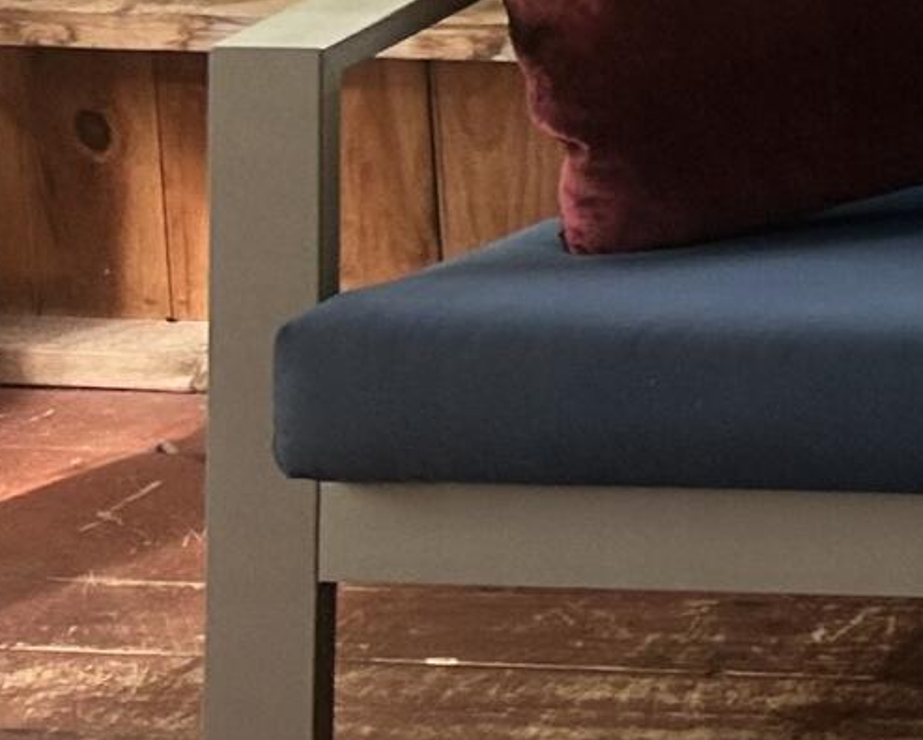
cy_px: -619
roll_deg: -0.1
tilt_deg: -9.9
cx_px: 2550
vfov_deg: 9.5
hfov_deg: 10.1
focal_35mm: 154
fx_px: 4210
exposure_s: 1/121
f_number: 1.5
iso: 40
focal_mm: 5.7
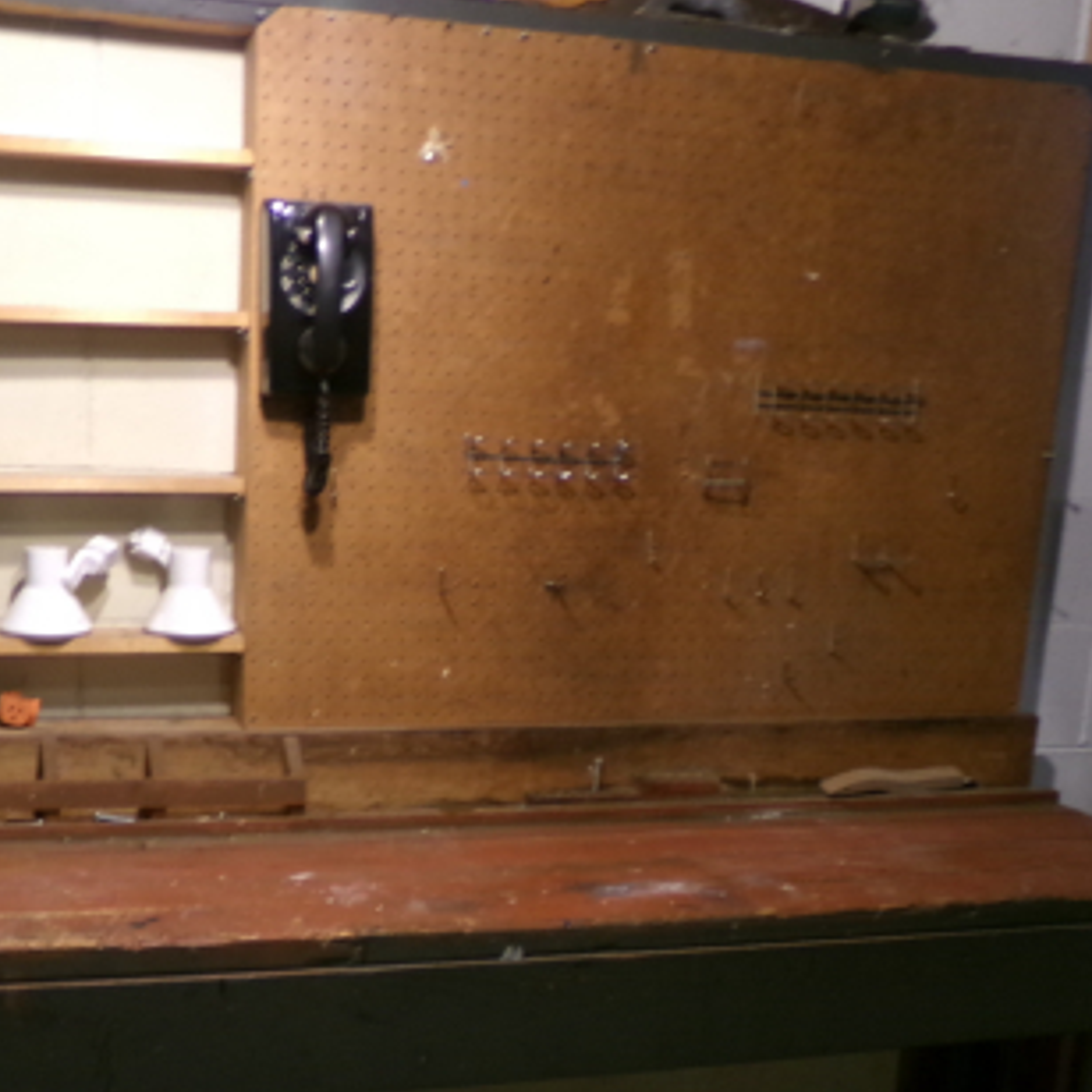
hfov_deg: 36.6
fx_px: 1642
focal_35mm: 46
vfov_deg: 36.3
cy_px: 759
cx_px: 410
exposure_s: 1/17
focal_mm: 4.3
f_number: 3.7
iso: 253
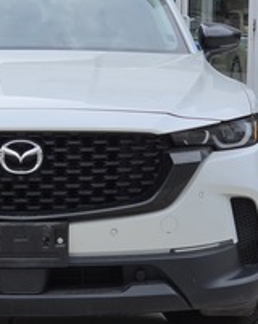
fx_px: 1350
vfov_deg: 13.7
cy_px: 162
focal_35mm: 141
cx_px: 32
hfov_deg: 10.9
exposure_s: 1/353
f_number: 2.4
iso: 25
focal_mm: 7
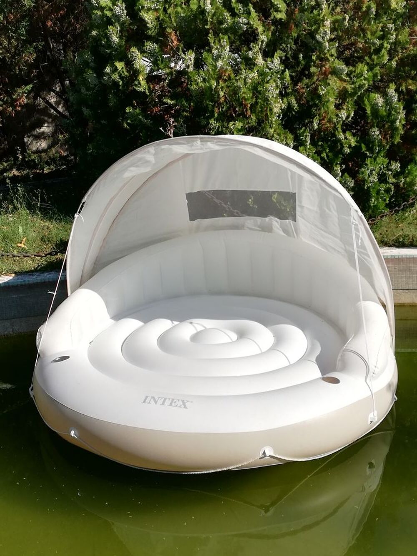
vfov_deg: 45.8
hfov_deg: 35.1
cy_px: 278
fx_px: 658
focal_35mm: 41
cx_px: 208
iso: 50
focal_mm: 3.81
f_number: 2.2
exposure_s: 1/1802
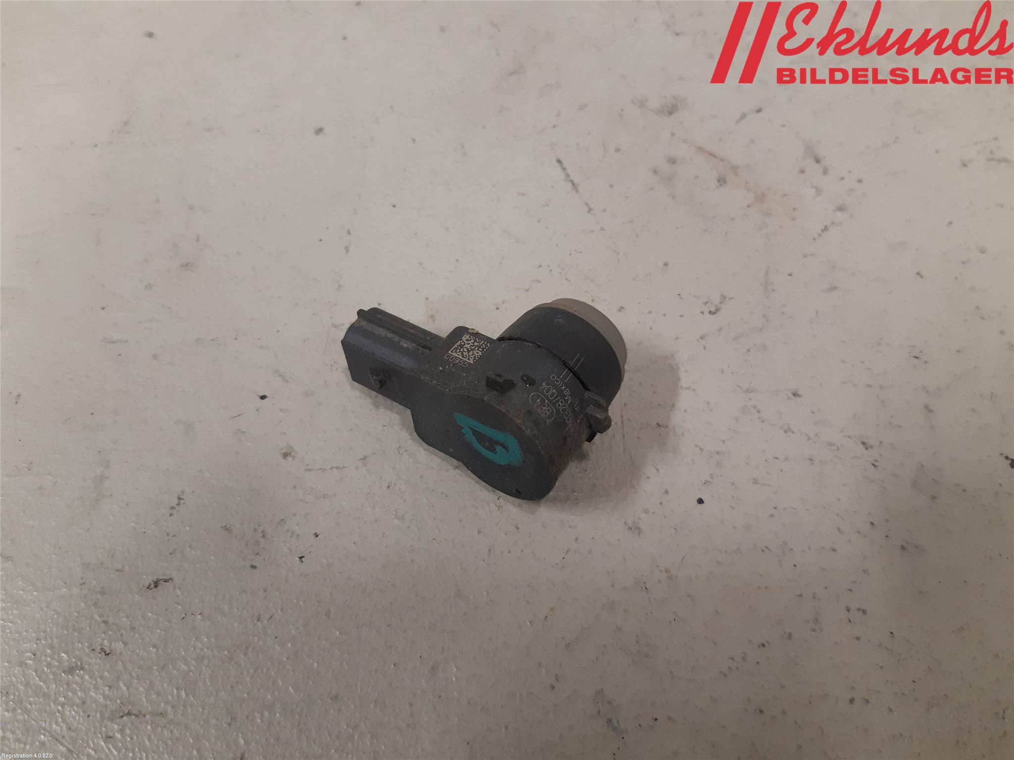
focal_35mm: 26
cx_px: 507
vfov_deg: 53.1
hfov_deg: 67.3
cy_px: 380
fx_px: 762
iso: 200
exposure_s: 1/50
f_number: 1.7
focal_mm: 3.93
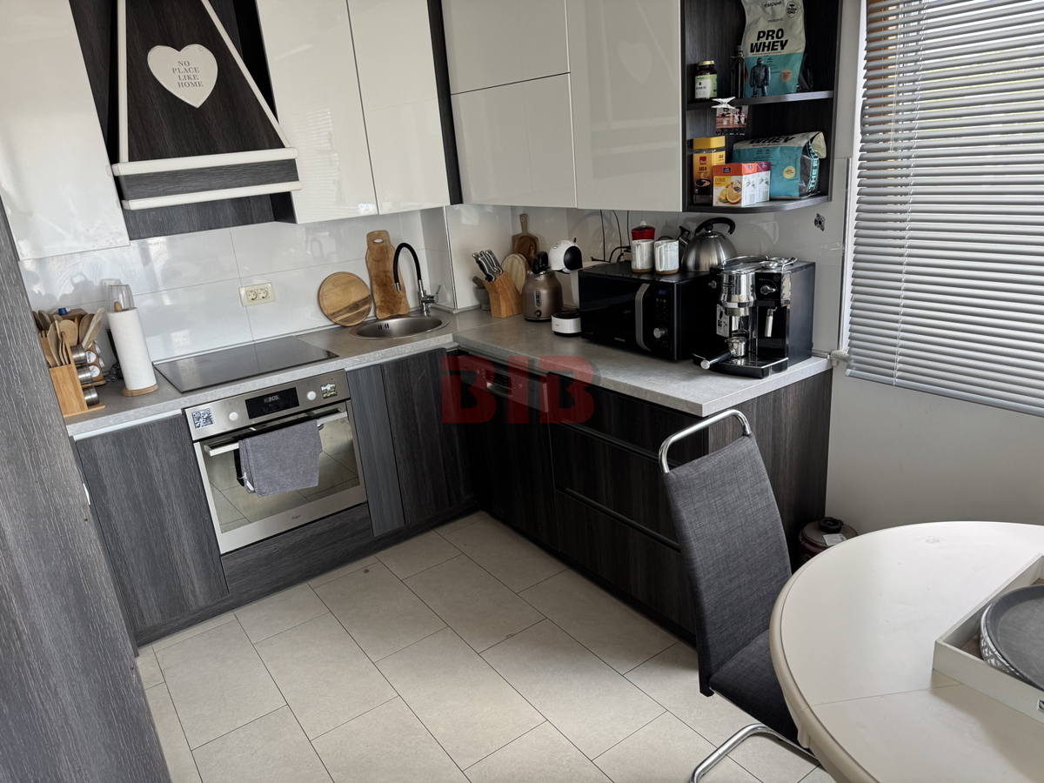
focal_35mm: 24
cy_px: 392
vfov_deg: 56.8
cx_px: 522
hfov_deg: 71.6
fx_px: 724
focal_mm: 6.76
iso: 80
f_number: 1.78
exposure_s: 1/121
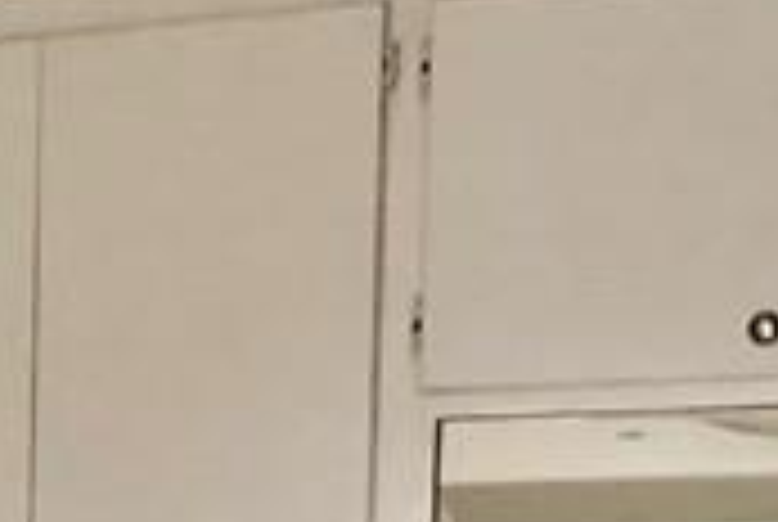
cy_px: 1274
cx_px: -463
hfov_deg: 11.3
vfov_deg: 7.5
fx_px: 3723
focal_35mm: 172
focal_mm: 4
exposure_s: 1/15
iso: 64
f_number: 1.8
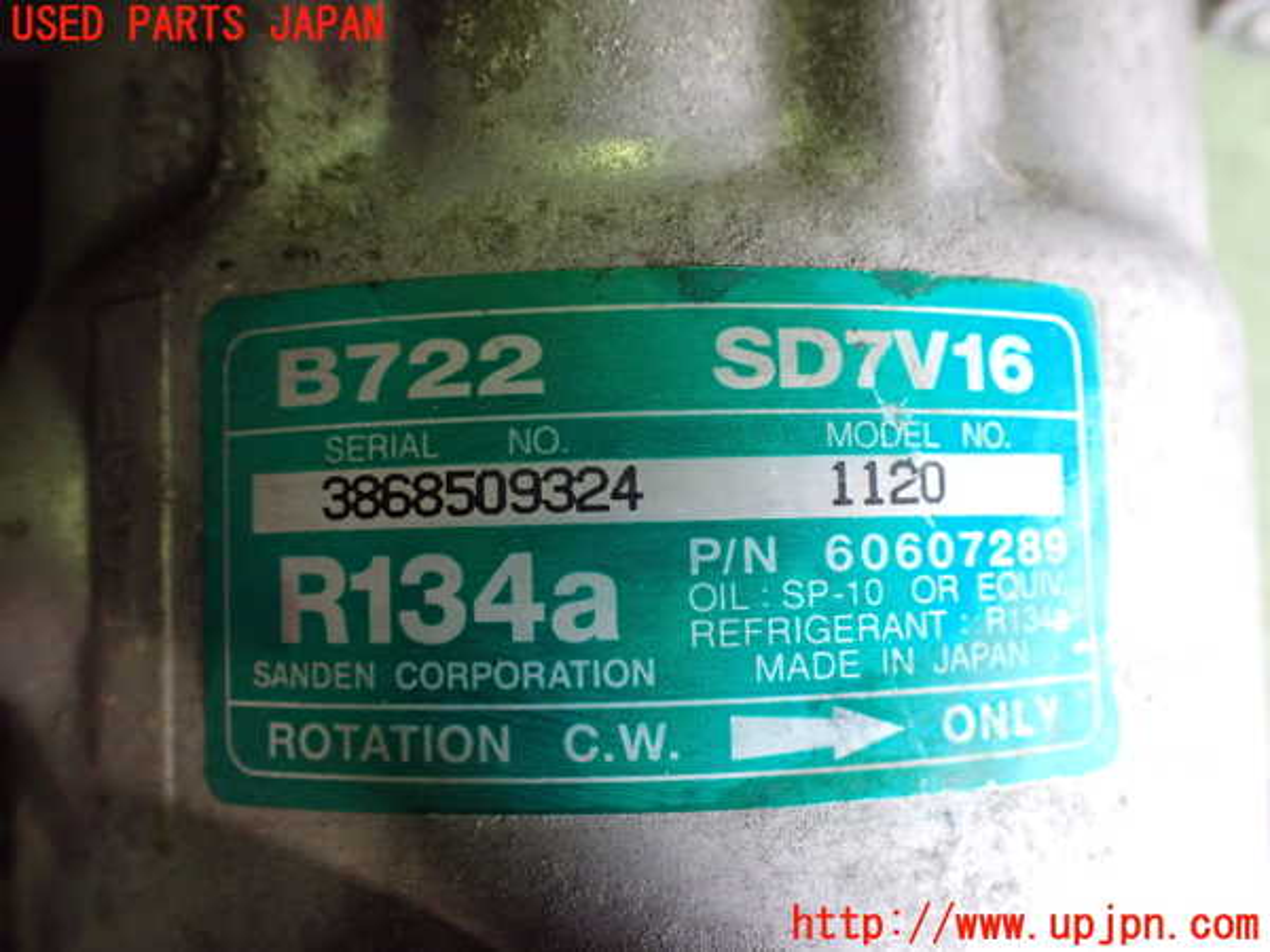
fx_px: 1101
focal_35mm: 30
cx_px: 635
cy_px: 476
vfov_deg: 46.8
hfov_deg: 60.0
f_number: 2.3
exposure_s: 1/100
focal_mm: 5.4
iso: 800
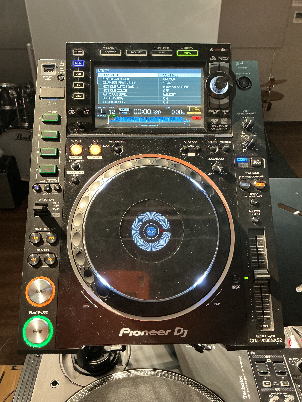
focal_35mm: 29
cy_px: 201
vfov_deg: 61.7
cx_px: 151
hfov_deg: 48.2
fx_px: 337
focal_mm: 3
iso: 250
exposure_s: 1/40
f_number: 1.8
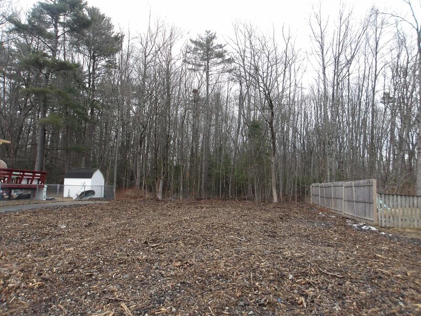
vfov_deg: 51.4
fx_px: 328
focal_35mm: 27
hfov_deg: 65.3
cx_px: 210
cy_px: 158
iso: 100
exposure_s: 1/227
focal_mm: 4.9
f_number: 3
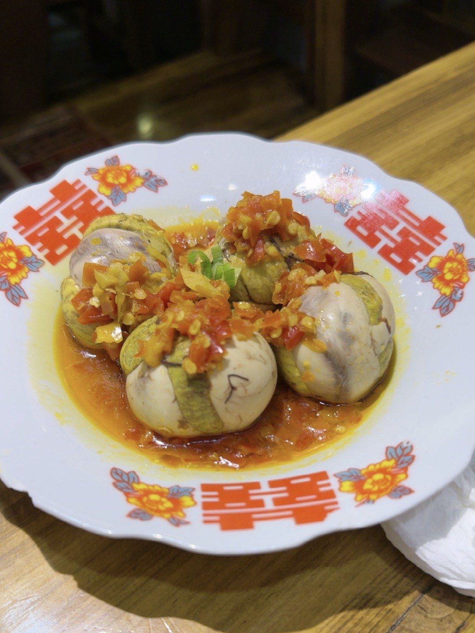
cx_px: 238
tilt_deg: -53.2
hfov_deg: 56.8
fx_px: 439
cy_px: 316
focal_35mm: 24
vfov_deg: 71.6
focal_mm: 6.86
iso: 64
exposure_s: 1/100
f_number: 1.78
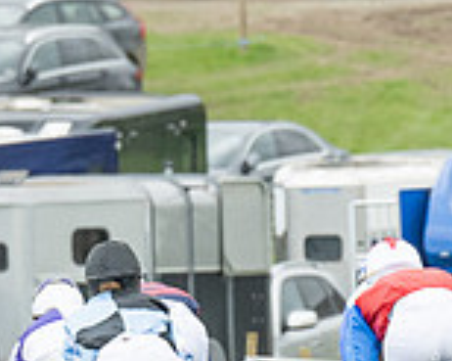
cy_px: 616
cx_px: 625
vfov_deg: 1.0
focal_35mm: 1481
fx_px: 19799
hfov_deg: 1.3
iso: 400
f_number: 5
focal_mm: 200
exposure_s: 1/800
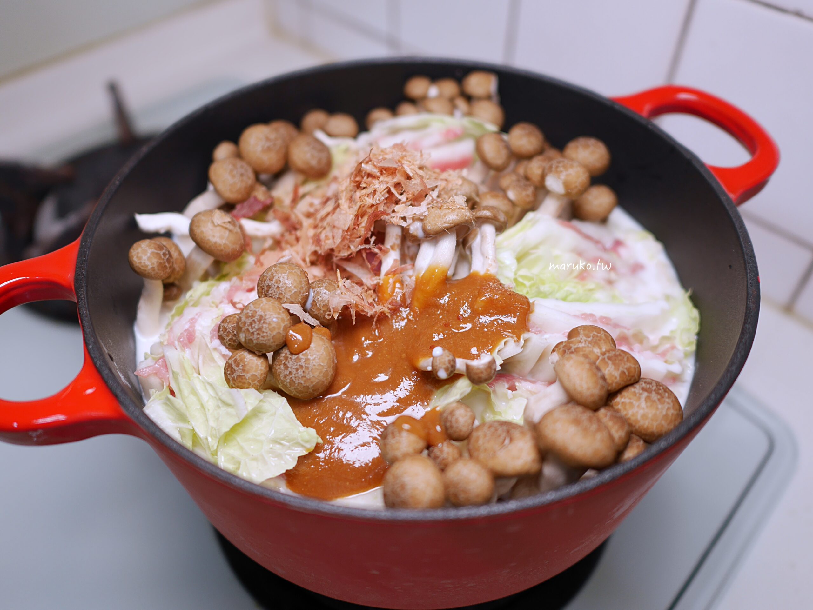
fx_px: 705
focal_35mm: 30
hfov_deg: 59.9
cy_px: 305
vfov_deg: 46.8
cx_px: 406
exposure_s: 1/125
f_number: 1.8
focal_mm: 15
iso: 200
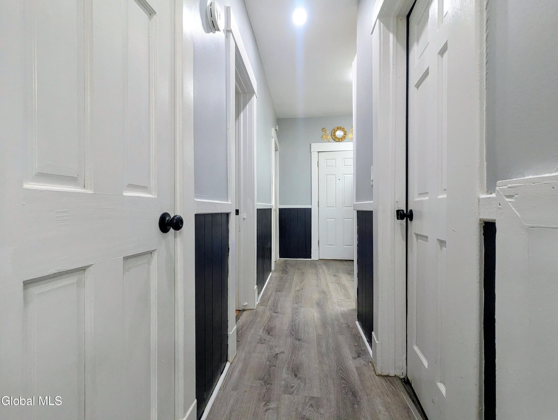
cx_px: 279
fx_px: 258
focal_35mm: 16
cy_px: 210
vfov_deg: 78.2
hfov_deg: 94.4
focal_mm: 2.35
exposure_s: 1/120
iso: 400
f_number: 2.2
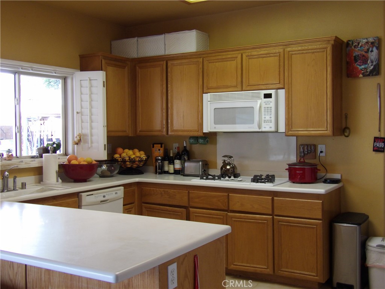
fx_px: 434
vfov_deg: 36.8
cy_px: 144
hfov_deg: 47.9
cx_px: 192
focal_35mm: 39
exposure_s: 1/20
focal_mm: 7
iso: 200
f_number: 3.7
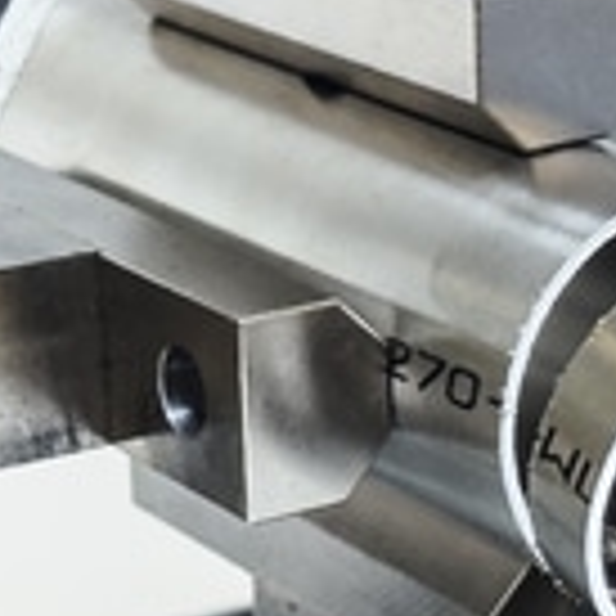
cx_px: 432
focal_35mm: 170
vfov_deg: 10.2
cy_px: 620
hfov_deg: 10.3
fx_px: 3423
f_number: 1.8
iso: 200
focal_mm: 6.86
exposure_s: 1/50
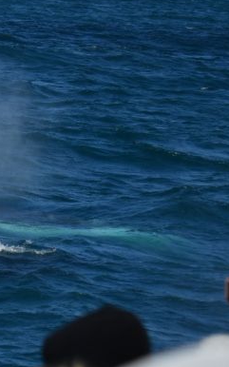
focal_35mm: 207
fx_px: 2069
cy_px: 212
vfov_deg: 10.1
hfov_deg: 6.3
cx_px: -50
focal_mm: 98
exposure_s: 1/8000
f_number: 4.8
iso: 450
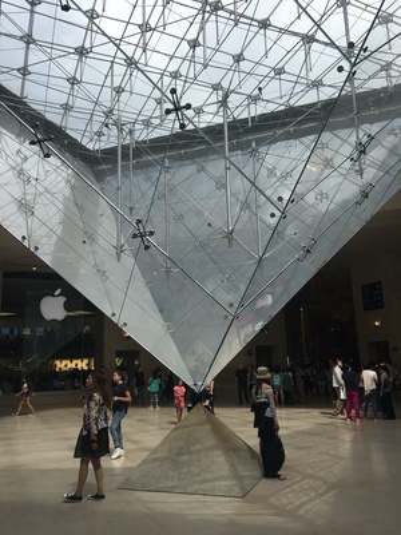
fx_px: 448
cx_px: 200
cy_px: 268
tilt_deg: +13.1
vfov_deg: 61.7
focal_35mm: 29
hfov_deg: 48.2
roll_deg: +1.9
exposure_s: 1/927
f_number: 2.2
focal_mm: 4.15
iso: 25
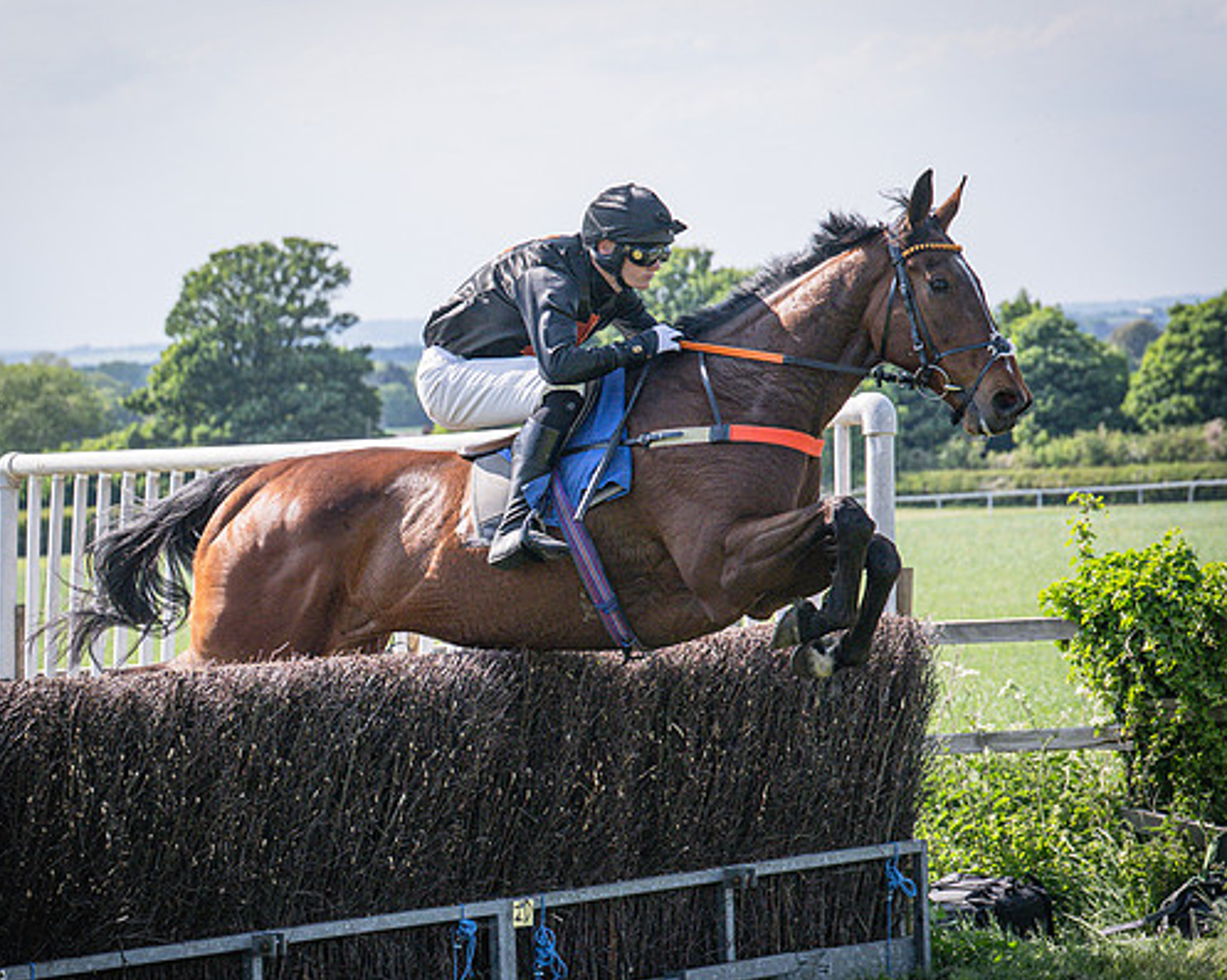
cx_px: 620
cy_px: 491
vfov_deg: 10.6
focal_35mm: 146
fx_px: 5299
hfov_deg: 13.2
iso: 400
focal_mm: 70
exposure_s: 1/3200
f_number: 4
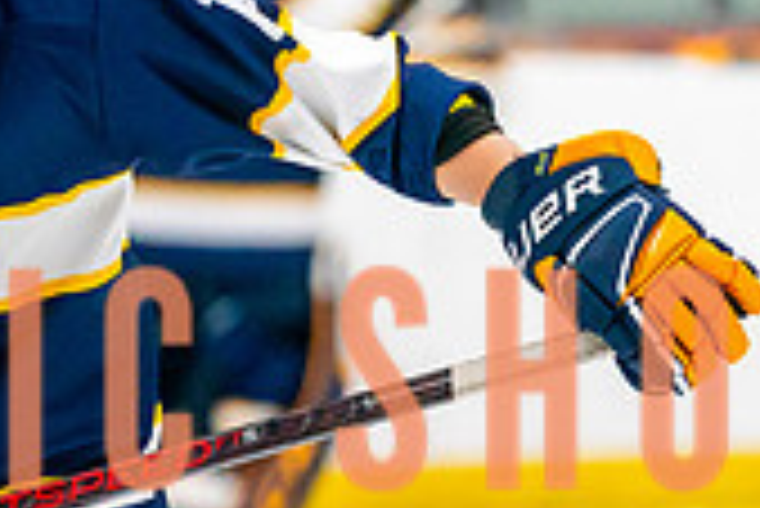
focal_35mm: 758
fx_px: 16016
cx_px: -123
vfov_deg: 1.8
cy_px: 288
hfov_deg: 2.7
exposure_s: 1/1250
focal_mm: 200
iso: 3200
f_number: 2.8
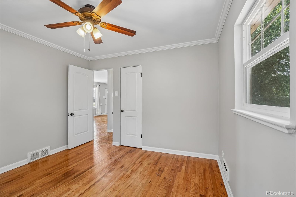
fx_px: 123
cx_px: 148
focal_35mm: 15
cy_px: 98
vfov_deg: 77.3
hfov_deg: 100.4
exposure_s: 1/20
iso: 400
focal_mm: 10
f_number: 8
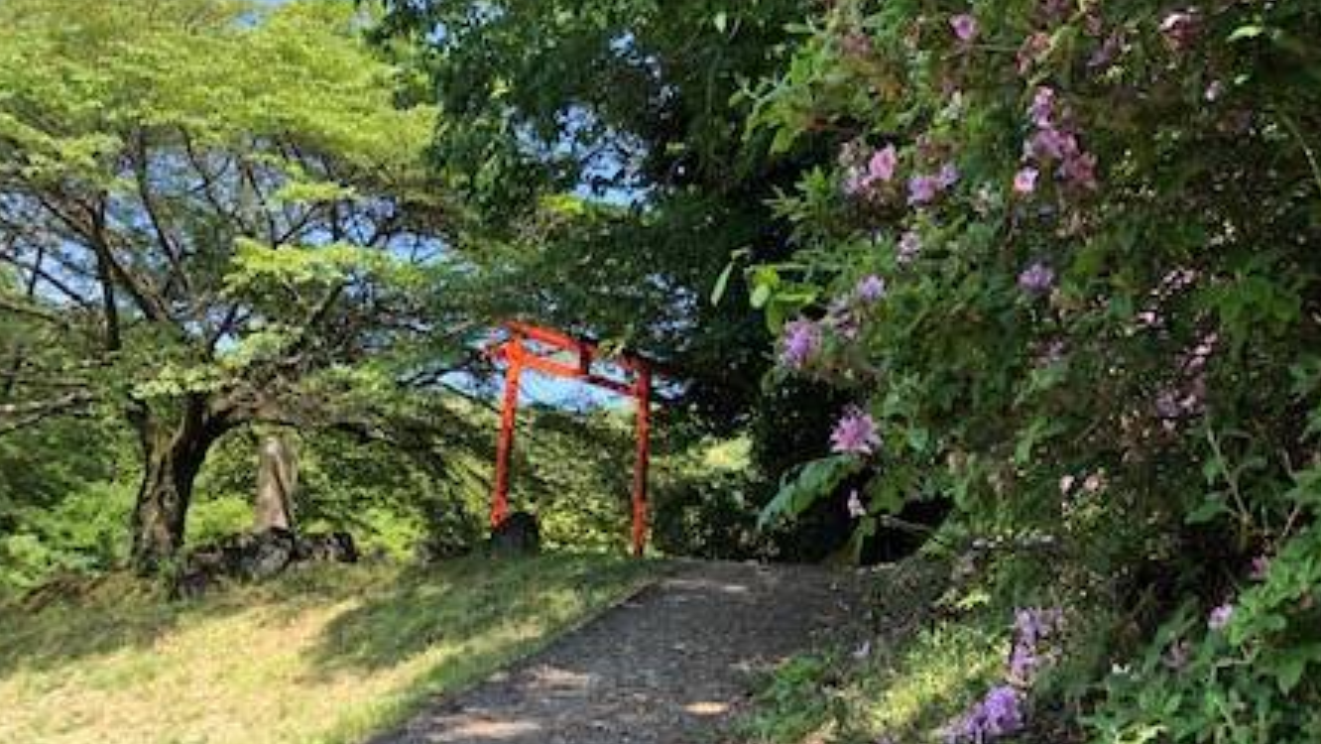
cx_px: 681
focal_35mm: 44
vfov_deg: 26.9
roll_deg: -2.3
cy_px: 512
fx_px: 1542
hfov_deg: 46.4
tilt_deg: +9.2
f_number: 1.8
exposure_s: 1/179
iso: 20
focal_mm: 3.99
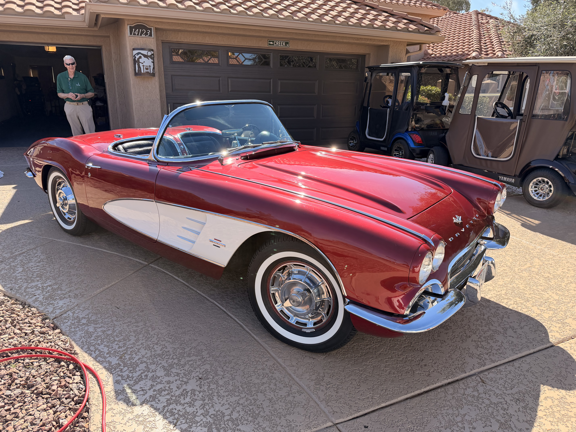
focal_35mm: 24
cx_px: 288
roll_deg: +0.1
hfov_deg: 71.6
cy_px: 216
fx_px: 399
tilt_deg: -16.4
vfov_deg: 56.8
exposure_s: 1/2169
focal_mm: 6.76
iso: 100
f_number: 1.78
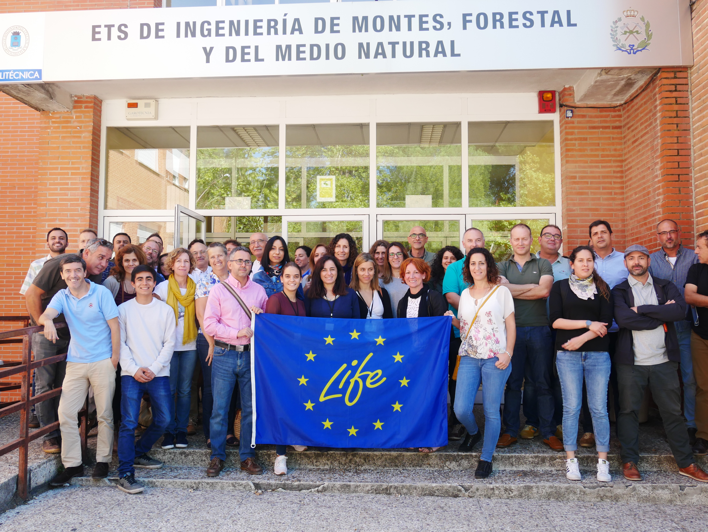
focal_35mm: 34
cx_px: 354
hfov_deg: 53.9
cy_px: 266
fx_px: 696
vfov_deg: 41.8
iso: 400
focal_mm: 17
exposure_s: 1/160
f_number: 5.6
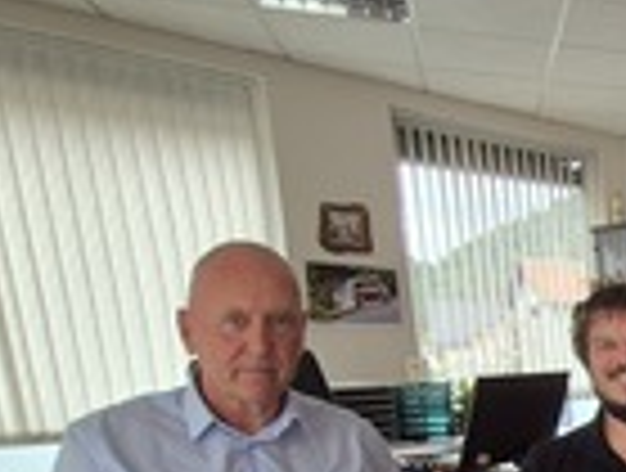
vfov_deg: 31.1
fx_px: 762
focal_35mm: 42
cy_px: 503
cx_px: 860
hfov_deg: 31.4
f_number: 2.2
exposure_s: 1/50
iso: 50
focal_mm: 2.2
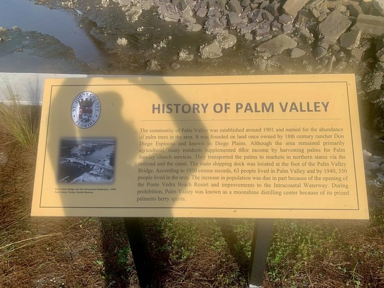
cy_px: 144
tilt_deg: -41.0
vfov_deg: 53.1
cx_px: 192
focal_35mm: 26
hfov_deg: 67.3
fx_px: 288
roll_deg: +2.8
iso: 25
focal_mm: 4.25
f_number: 1.8
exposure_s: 1/2994
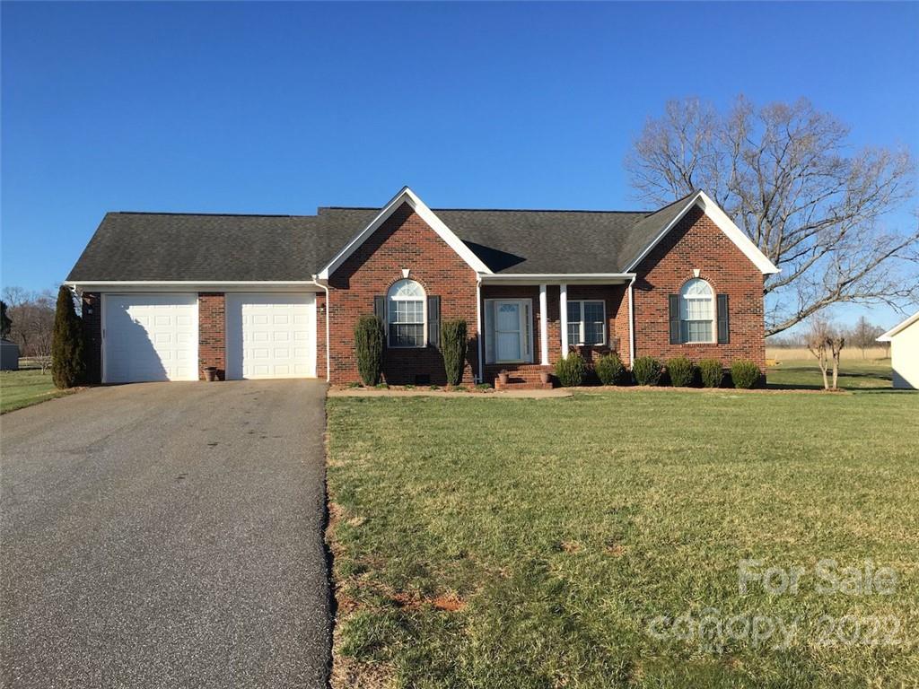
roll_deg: +1.3
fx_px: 770
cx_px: 460
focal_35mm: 29
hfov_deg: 61.7
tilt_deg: +2.8
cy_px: 344
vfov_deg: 48.2
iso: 25
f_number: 2.2
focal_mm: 4.15
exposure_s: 1/1202
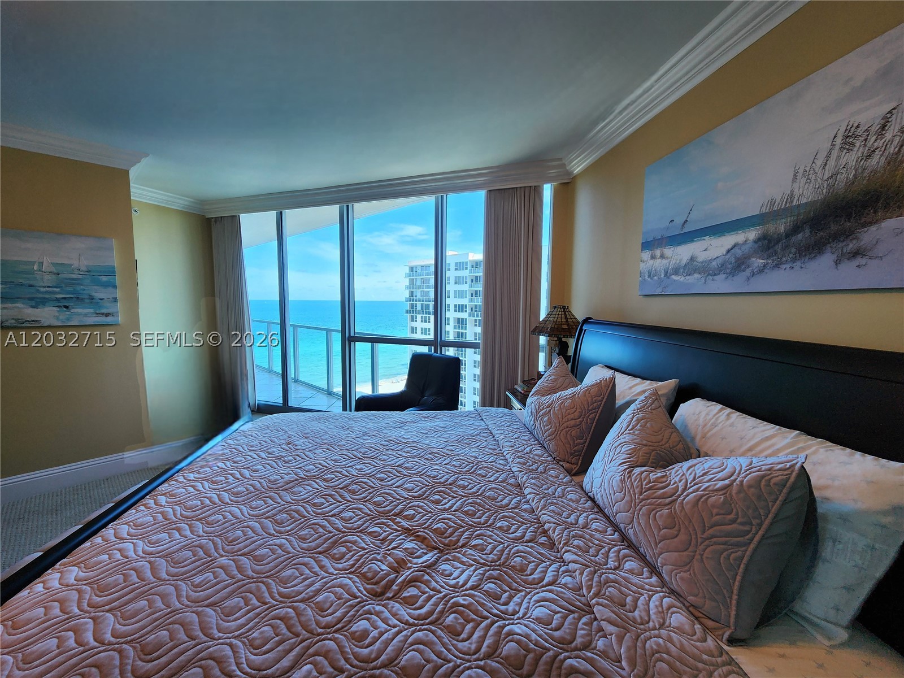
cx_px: 452
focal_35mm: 13
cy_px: 339
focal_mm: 2.2
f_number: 2.2
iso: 64
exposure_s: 1/120
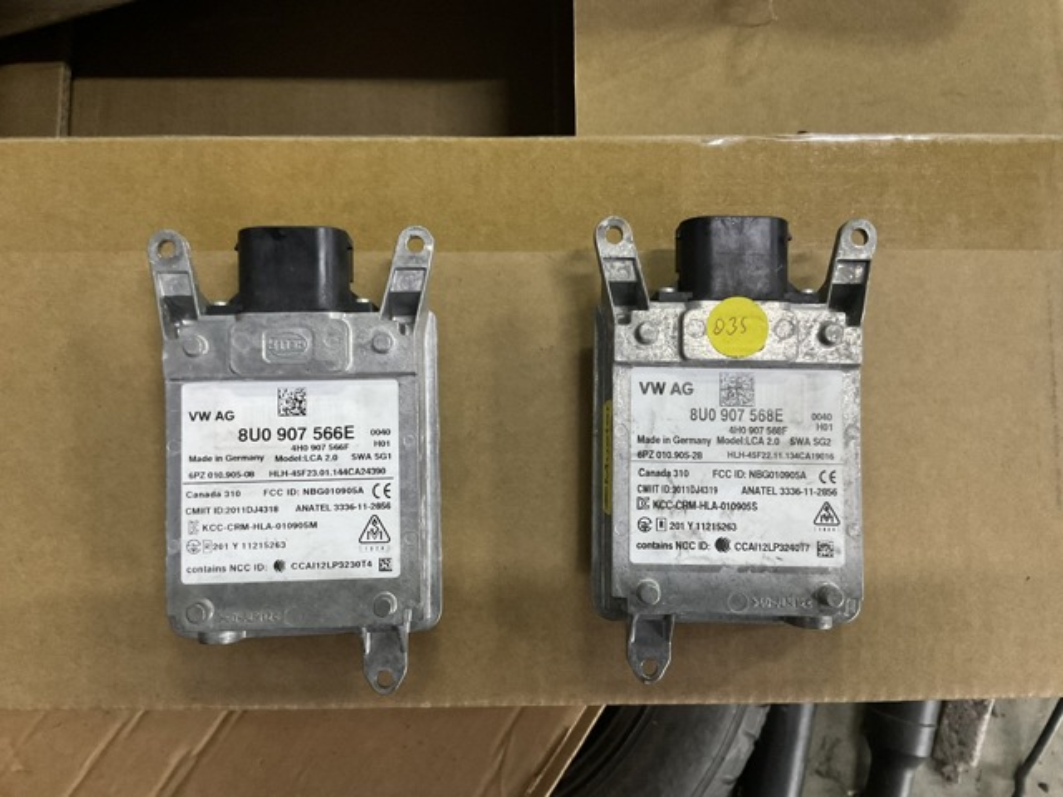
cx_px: 532
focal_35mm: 29
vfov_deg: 48.2
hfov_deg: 61.7
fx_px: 891
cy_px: 398
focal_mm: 3
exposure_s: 1/33
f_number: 1.8
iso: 320
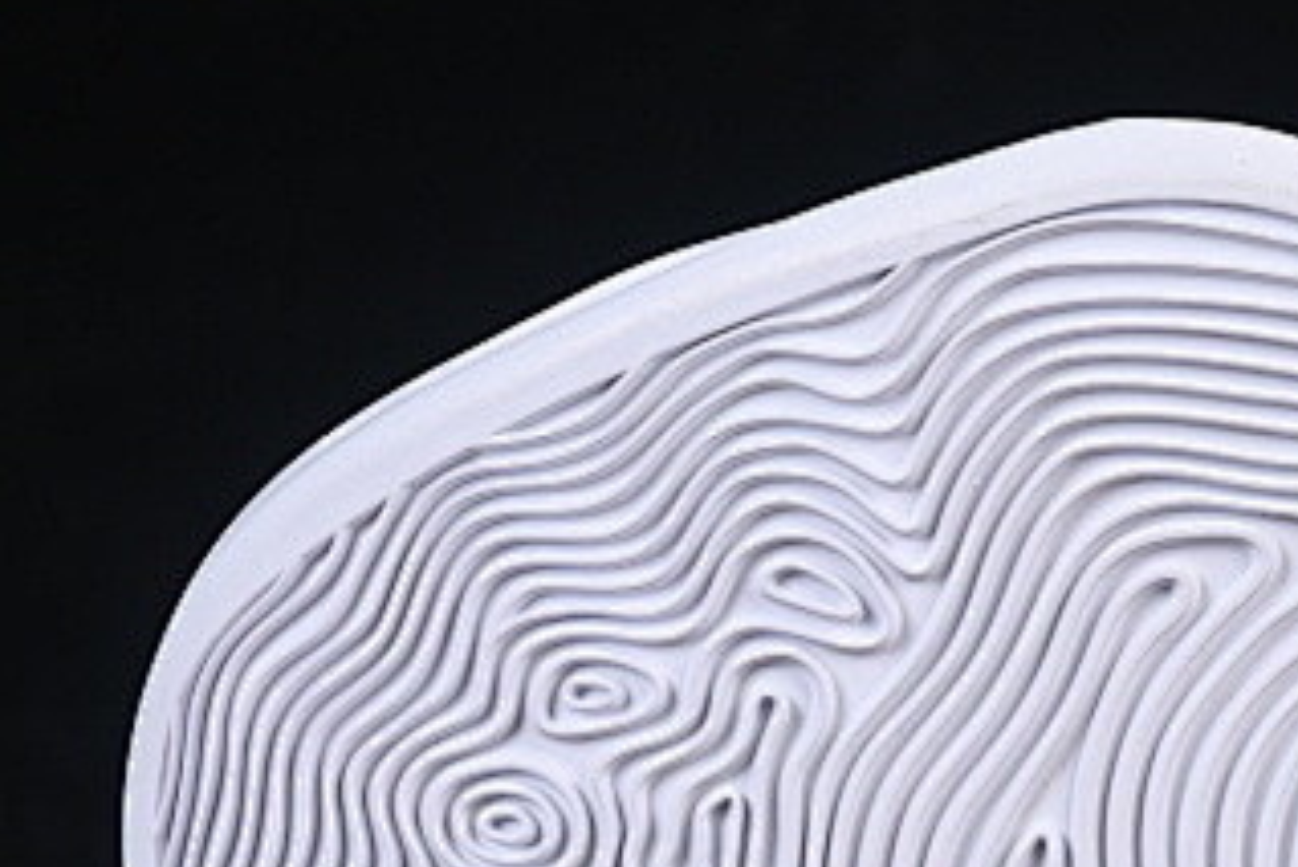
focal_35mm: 254
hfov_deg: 8.0
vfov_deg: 5.4
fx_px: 9162
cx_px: 1733
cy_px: 436
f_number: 8
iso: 160
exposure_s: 1/100
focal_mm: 50
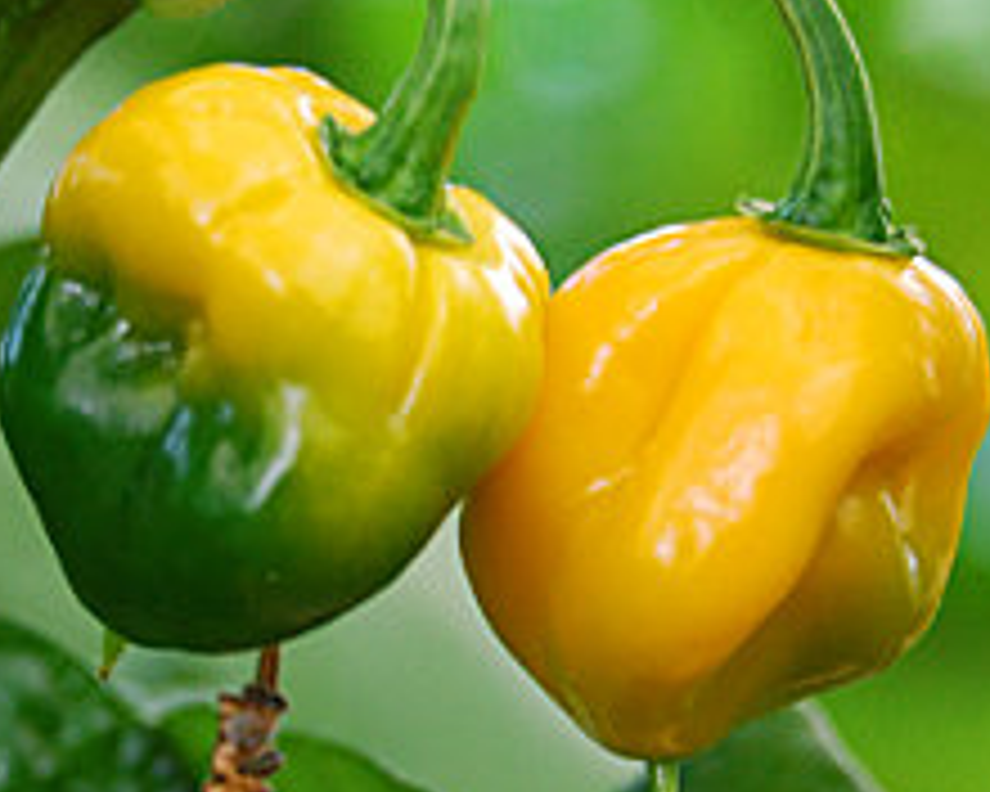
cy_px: 340
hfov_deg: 11.0
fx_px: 5159
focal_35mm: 176
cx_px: 522
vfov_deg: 8.8
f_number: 5.6
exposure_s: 1/30
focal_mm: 55
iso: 720
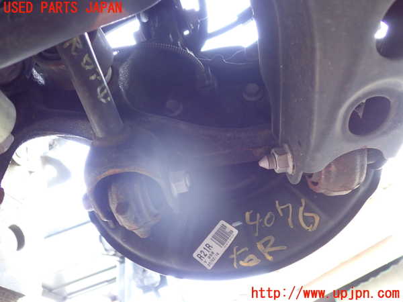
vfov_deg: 46.8
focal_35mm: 30
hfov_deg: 60.0
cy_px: 151
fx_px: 349
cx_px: 202
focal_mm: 5.4
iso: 200
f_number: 2.3
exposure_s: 1/50
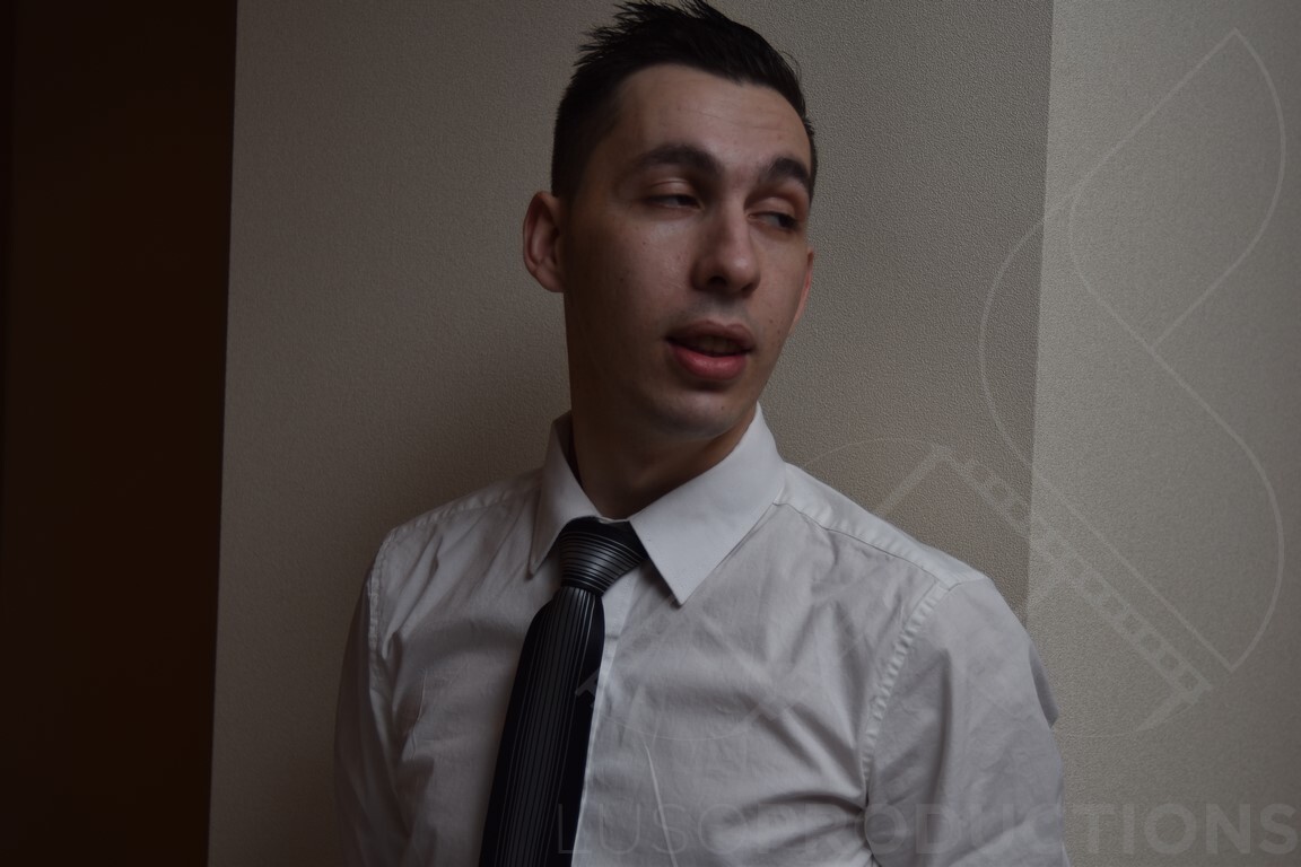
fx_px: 2277
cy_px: 434
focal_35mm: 63
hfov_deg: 31.9
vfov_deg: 21.6
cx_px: 650
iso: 100
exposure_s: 1/60
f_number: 4.2
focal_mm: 42
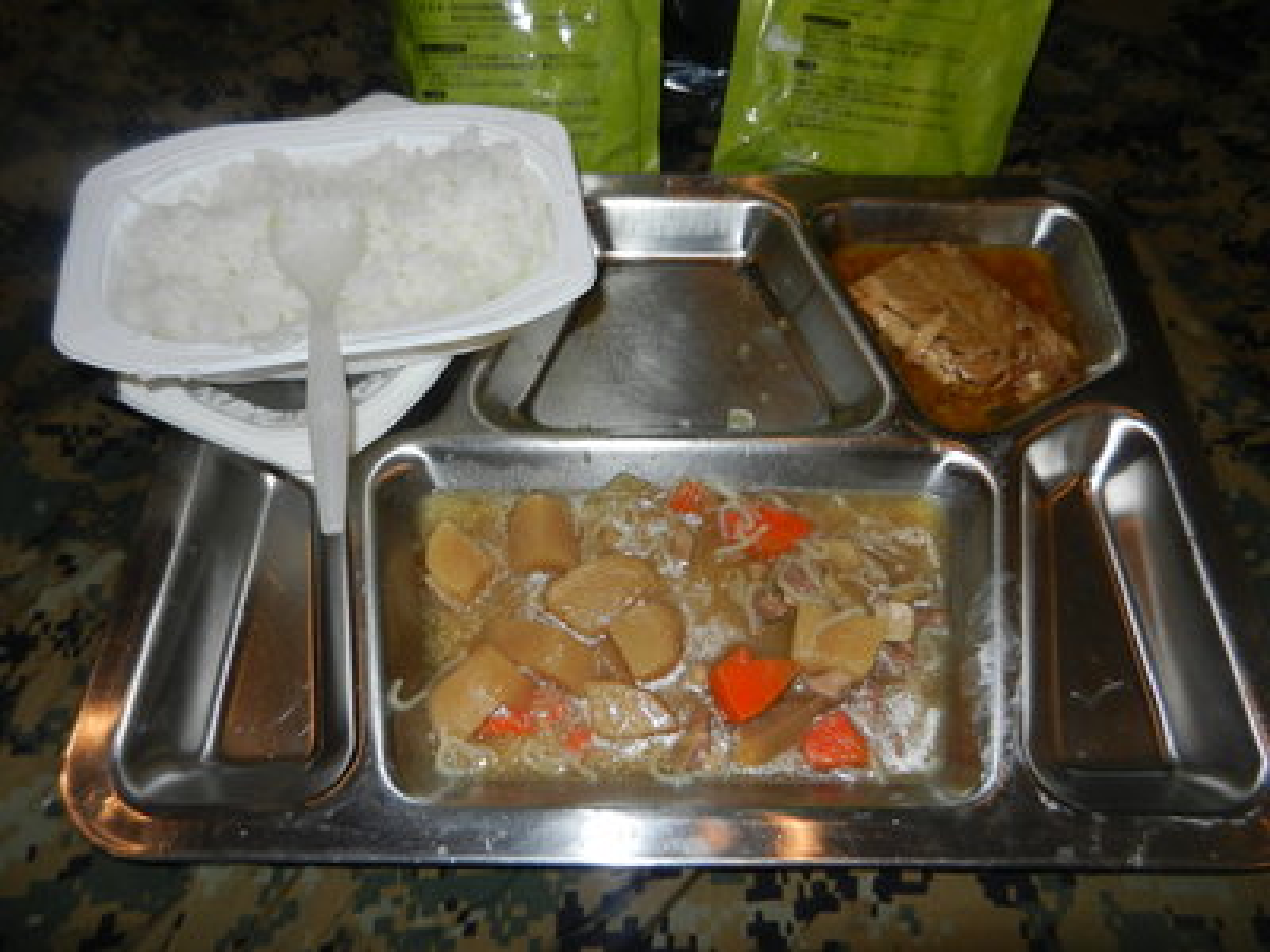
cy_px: 476
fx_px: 917
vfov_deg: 54.9
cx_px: 635
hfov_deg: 69.4
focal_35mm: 25
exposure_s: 1/30
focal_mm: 4.5
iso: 200
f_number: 7
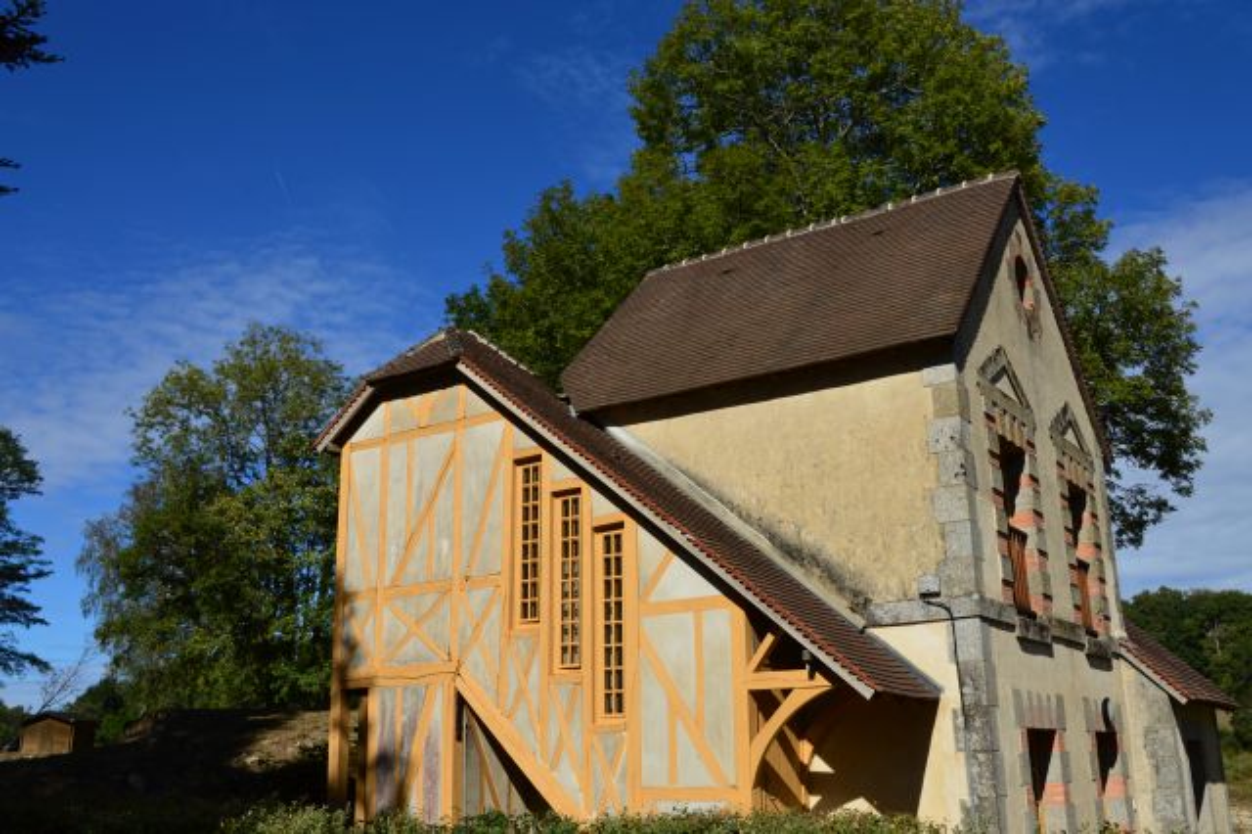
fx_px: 1147
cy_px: 417
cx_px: 626
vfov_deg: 39.9
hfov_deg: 57.2
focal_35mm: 33
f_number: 11
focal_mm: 22
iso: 100
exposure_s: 1/200
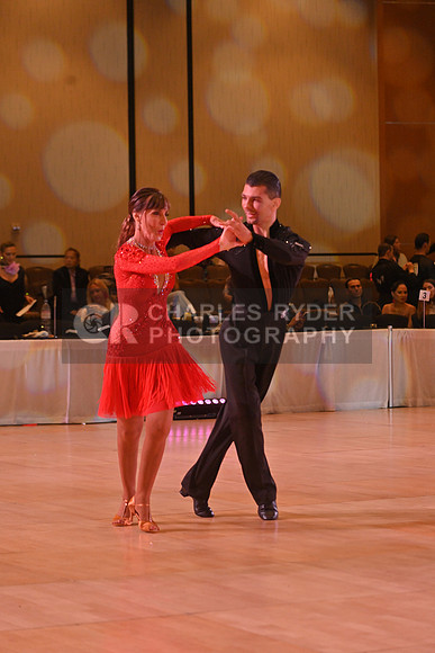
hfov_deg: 12.2
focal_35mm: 112
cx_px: 218
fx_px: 2029
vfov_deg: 18.3
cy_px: 326
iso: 2000
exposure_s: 1/400
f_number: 5
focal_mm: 112
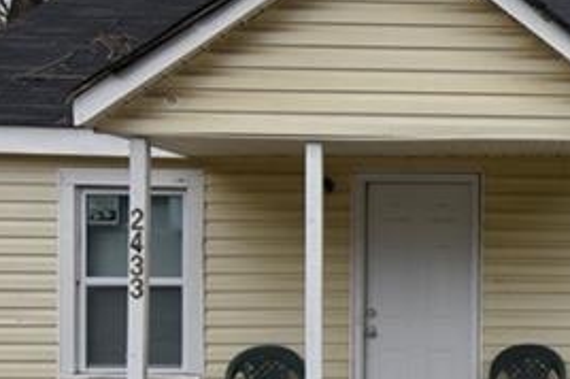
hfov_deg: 29.1
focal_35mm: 66
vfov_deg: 20.5
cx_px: 536
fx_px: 1043
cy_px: 270
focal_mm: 11.5
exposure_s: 1/500
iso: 280
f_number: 8
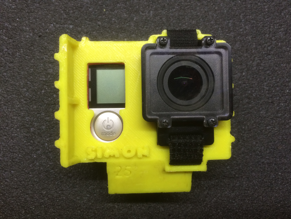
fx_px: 244
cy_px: 110
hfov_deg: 61.7
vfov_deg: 48.2
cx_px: 146
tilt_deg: -86.7
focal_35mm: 29
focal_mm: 4.15
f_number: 2.2
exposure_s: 1/33
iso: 160
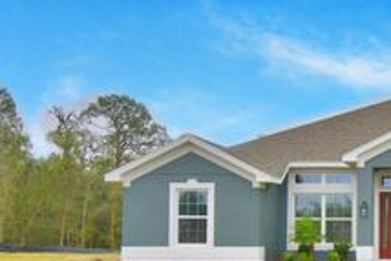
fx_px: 761
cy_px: 198
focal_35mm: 70
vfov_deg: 19.3
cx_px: 442
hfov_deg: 26.3
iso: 200
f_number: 5.6
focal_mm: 20
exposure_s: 1/160
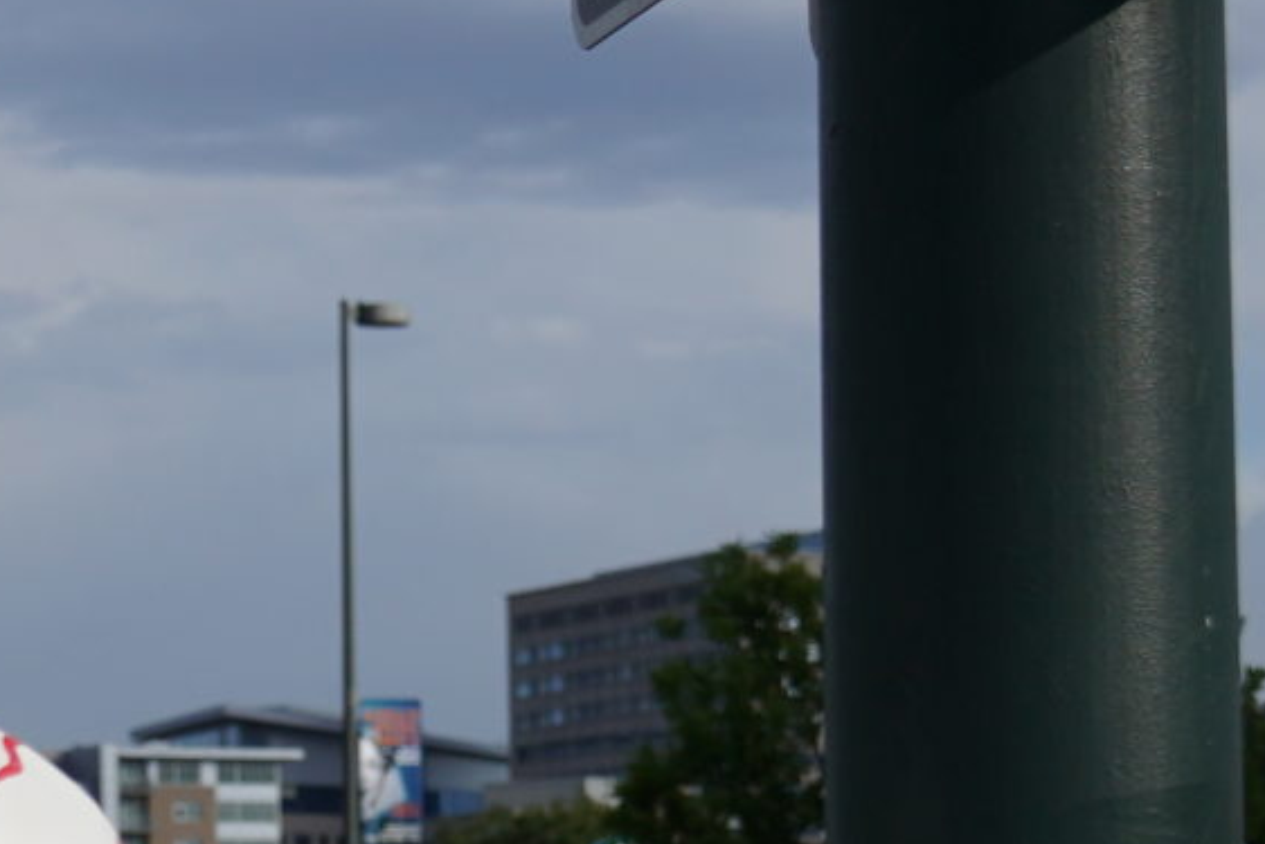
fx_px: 5764
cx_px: 473
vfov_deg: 8.2
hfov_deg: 12.5
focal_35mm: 164
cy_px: 1173
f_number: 2.8
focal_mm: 24
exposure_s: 1/4000
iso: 200
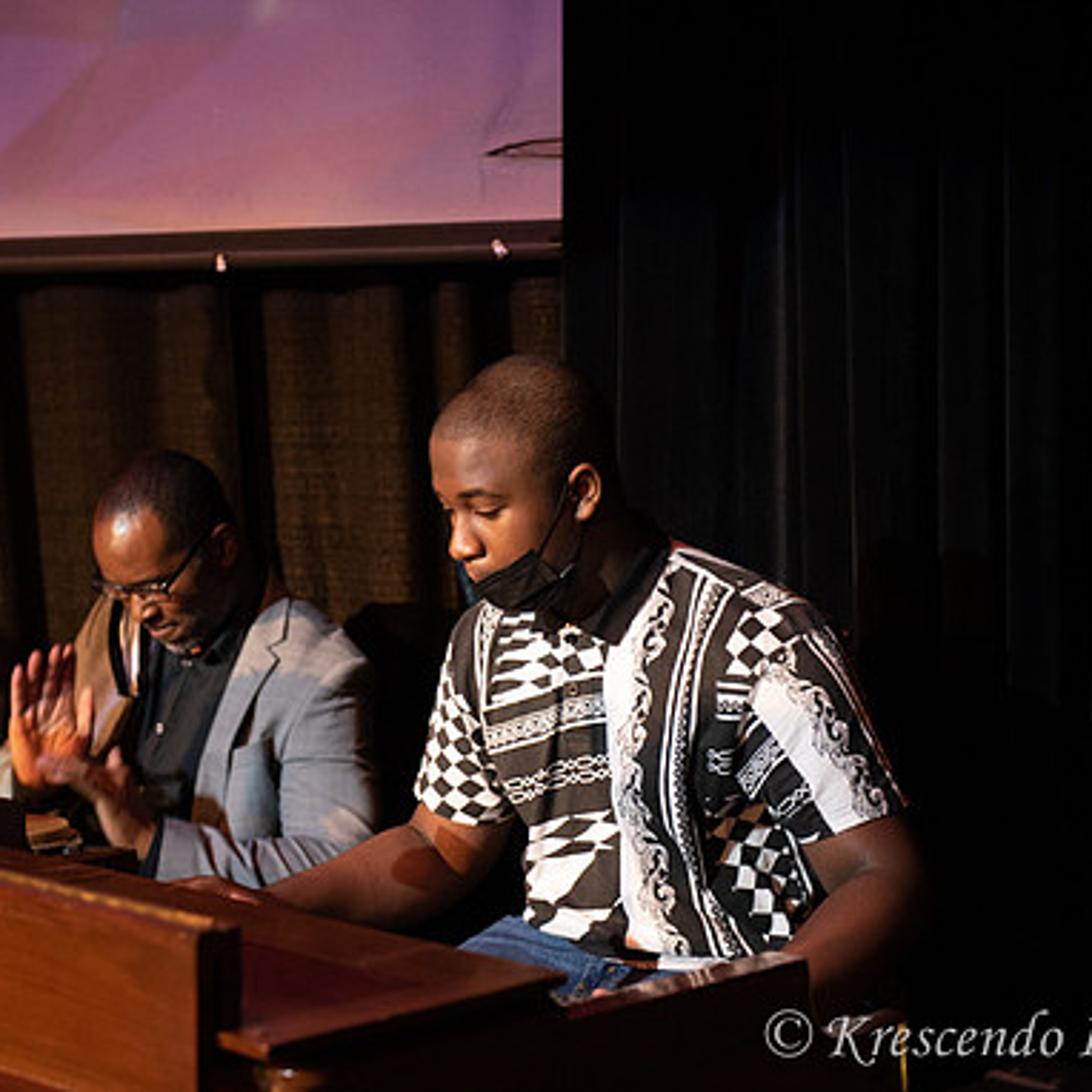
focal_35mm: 80
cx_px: 426
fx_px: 2855
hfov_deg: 21.6
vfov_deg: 21.7
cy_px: 545
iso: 3200
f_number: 2.8
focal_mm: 62
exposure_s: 1/200
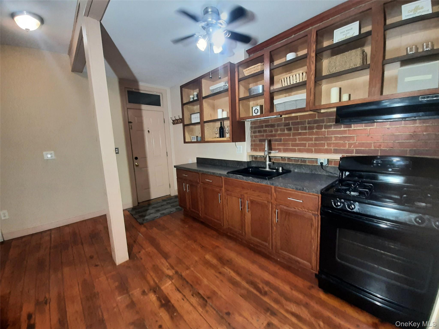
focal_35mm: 13
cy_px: 164
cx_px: 220
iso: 160
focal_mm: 1.42
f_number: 2.2
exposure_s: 1/40
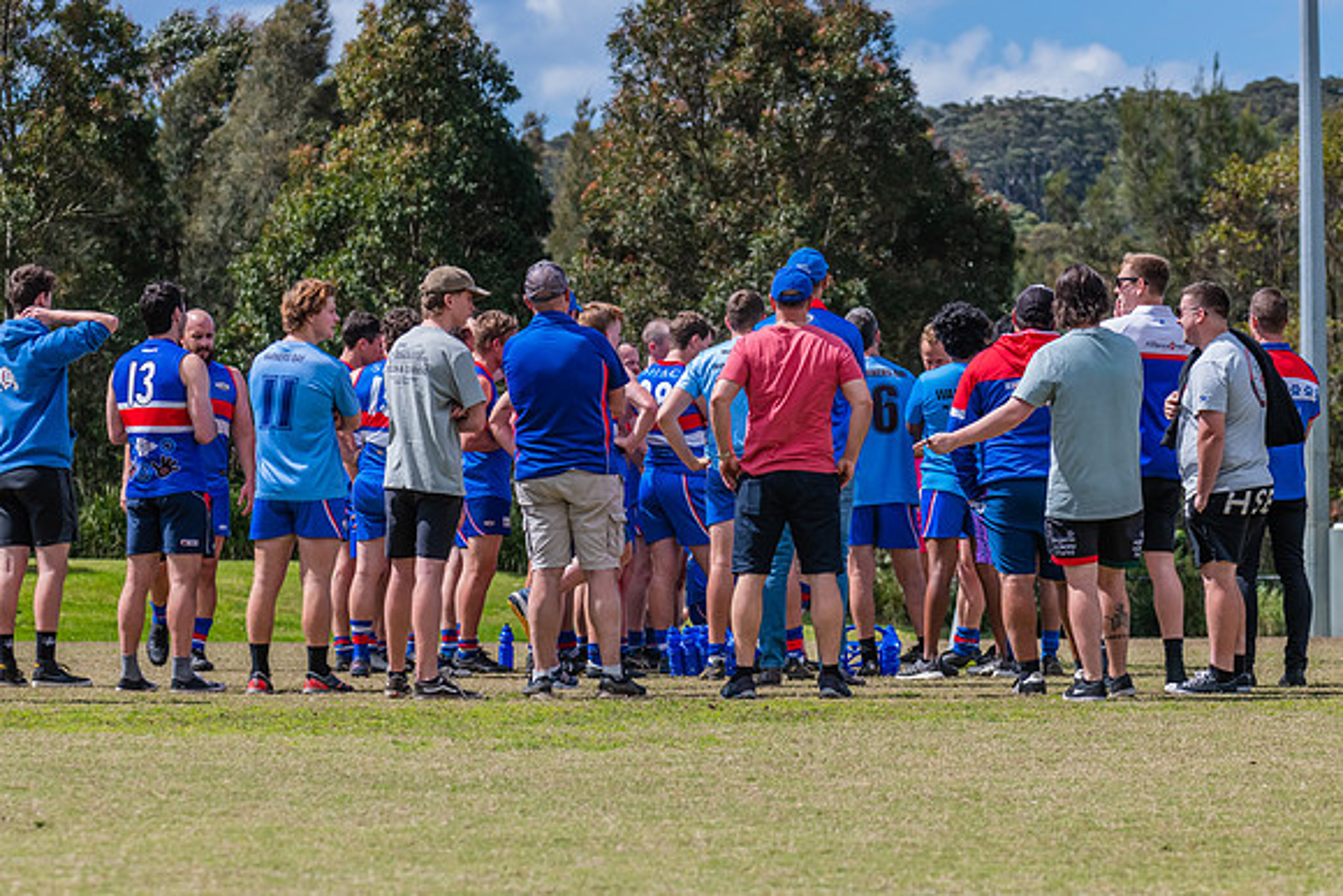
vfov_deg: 7.1
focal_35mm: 193
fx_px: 7200
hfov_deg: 10.7
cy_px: 448
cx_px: 671
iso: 800
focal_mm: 180
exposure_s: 1/1600
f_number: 8
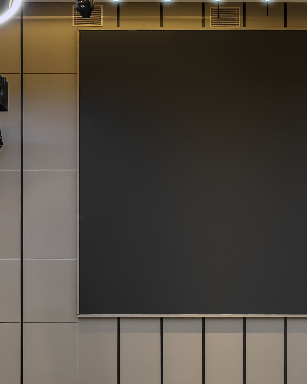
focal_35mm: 54
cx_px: 286
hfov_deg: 27.0
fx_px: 613
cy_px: 223
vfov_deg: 34.7
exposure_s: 1/4
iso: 320
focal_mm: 12
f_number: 5
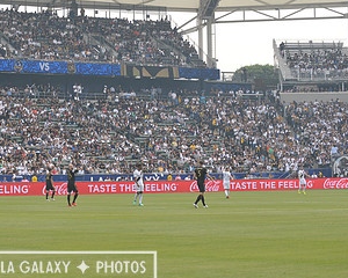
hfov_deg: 15.1
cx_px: 74
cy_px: 93
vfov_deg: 12.1
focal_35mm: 127
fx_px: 1308
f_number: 3.5
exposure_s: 1/2500
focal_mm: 70
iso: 320
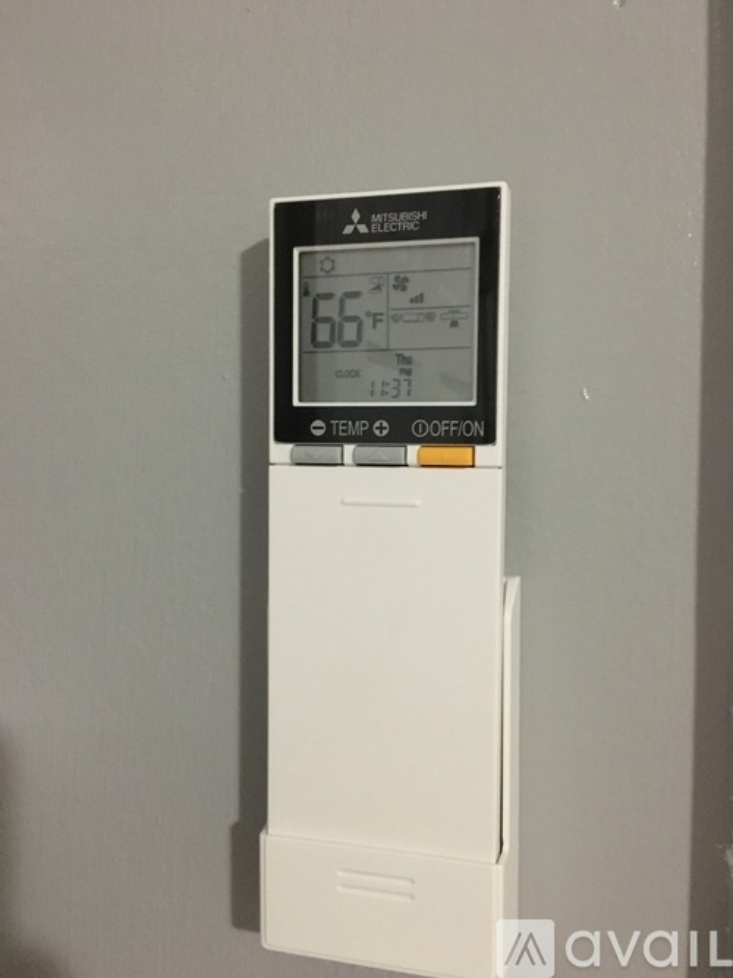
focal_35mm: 29
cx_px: 366
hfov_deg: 48.2
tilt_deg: -4.1
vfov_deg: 61.7
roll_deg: -0.3
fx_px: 819
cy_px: 489
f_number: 2.2
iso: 320
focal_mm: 4.15
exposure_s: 1/15
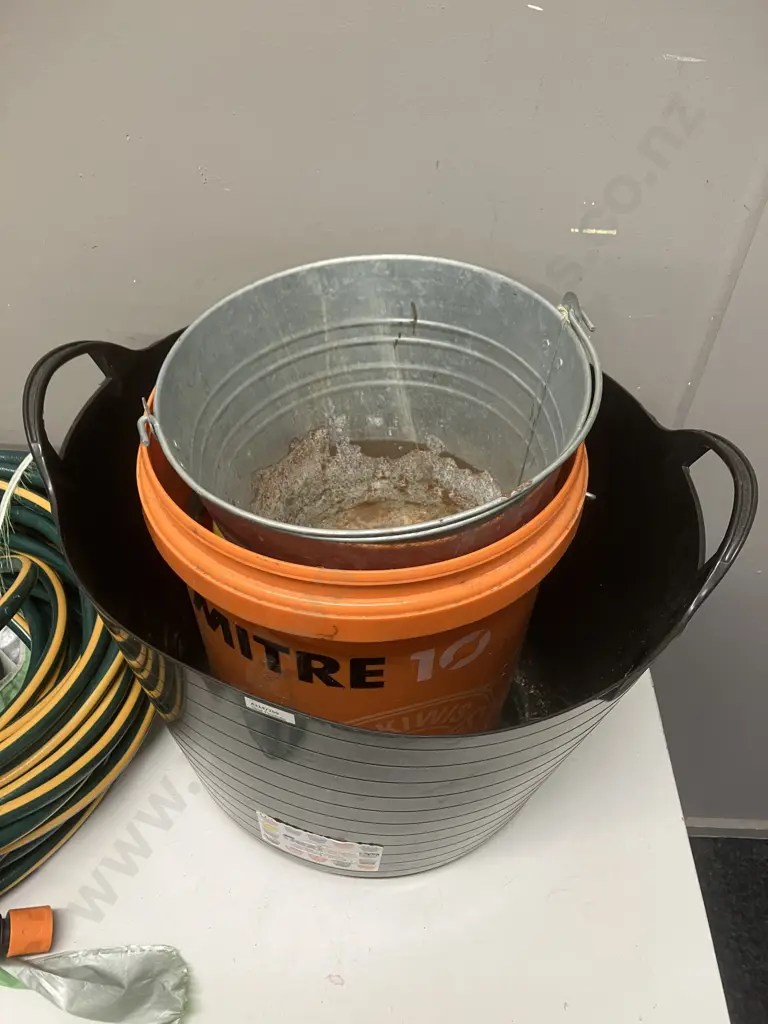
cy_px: 512
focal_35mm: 28
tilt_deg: -44.2
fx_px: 828
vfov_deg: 63.4
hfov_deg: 49.7
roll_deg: -3.9
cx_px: 384
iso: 100
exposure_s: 1/50
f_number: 1.8
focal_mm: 3.99
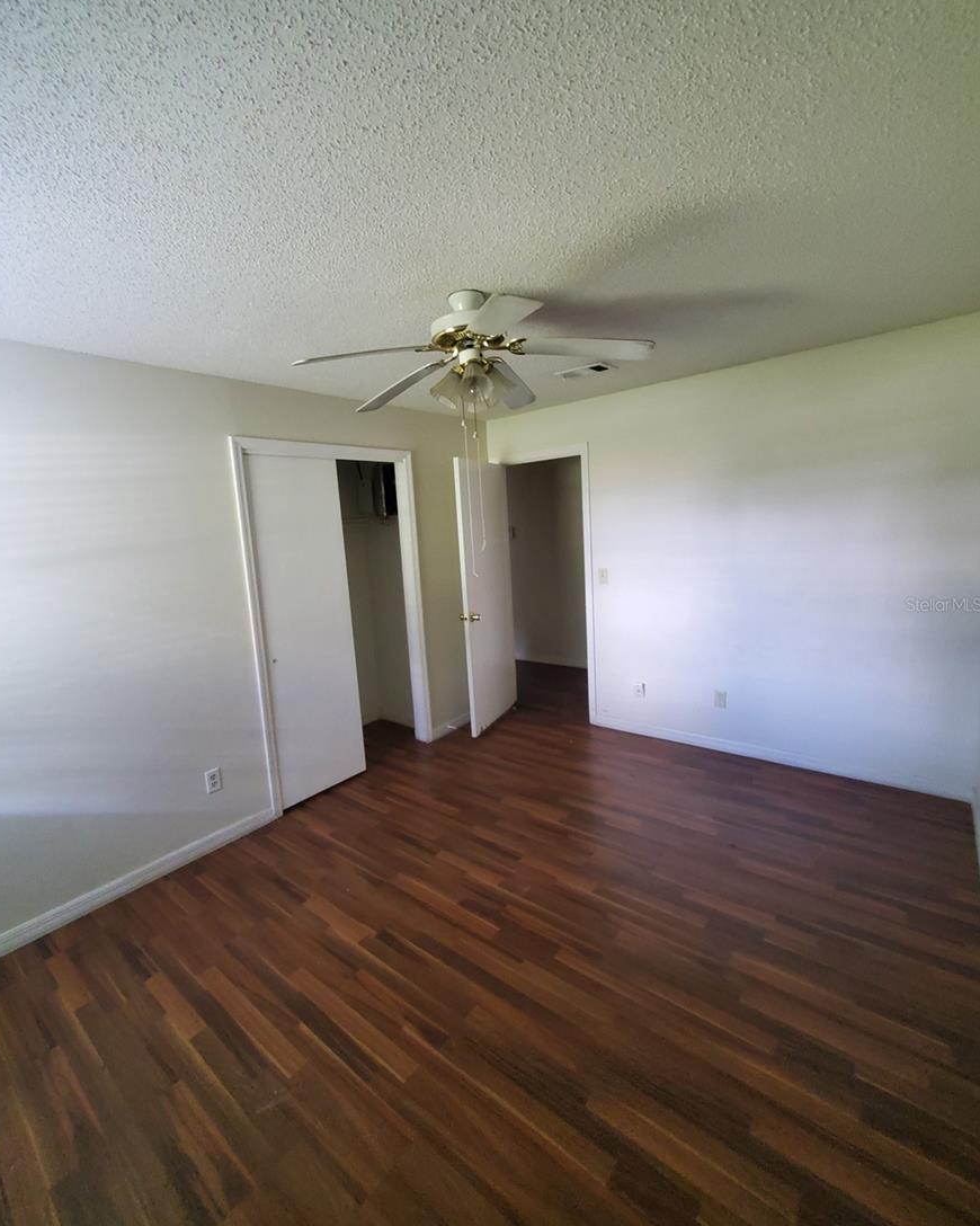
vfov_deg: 100.7
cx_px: 479
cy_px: 604
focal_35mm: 14
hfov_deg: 88.0
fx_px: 508
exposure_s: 1/30
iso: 1000
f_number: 2.2
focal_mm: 1.8
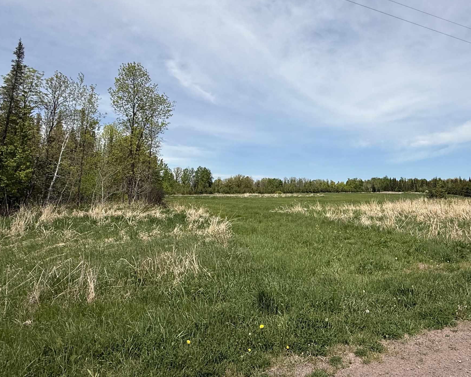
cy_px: 153
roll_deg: -1.4
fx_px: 335
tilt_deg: +8.7
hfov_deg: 68.8
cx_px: 303
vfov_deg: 58.3
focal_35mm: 24
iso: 50
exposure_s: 1/4425
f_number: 2.2
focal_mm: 2.22
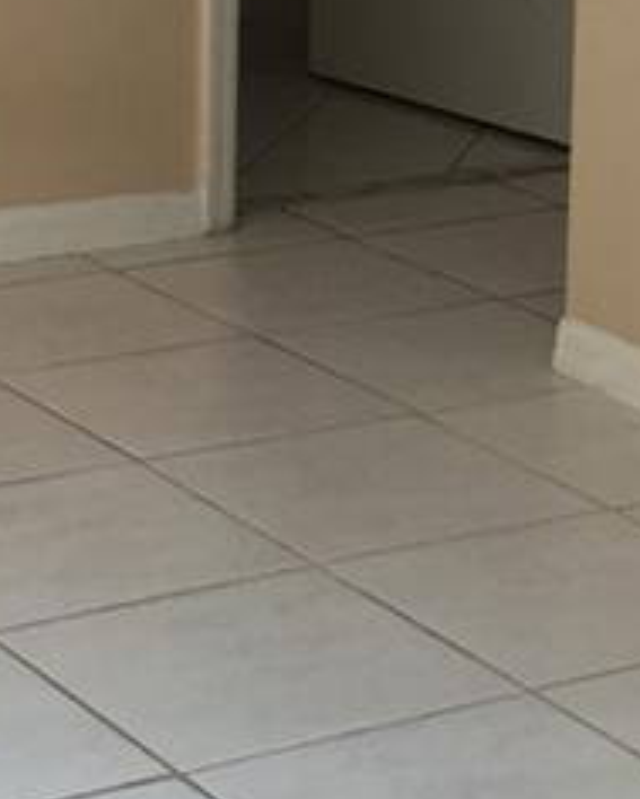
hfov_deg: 10.7
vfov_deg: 12.6
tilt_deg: -1.4
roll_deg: -1.3
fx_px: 3407
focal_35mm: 144
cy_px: -460
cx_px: 396
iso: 25
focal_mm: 4.15
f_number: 2.2
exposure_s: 1/60
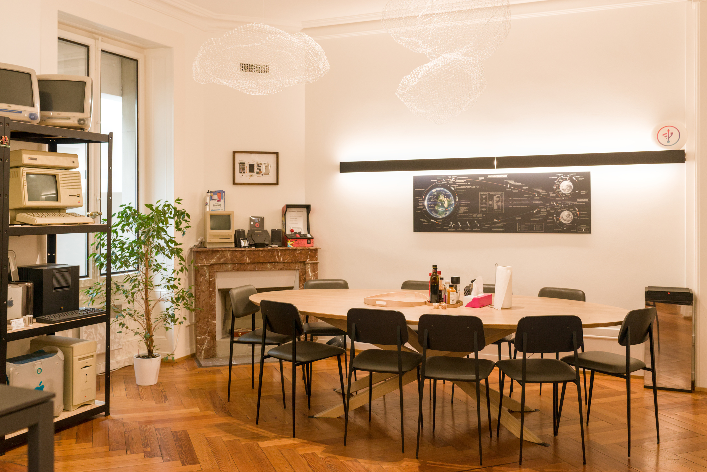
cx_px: 354
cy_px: 236
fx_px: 688
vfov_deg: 37.9
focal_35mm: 35
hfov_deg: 54.4
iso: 1600
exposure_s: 1/30
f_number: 5.6
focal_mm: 35
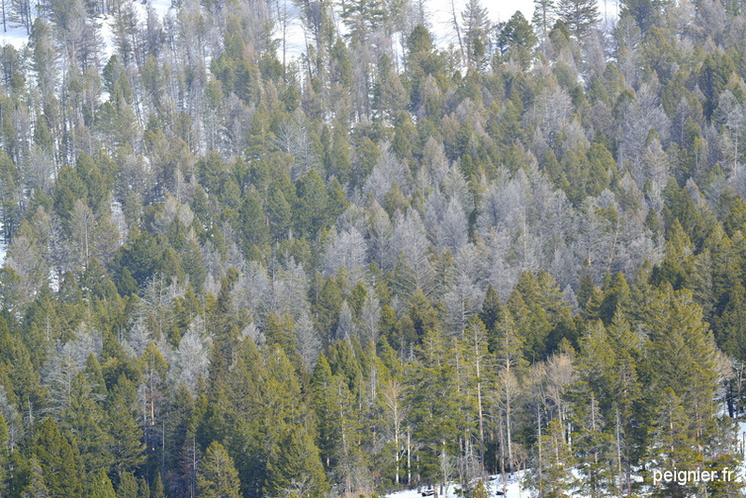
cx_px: 373
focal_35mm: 400
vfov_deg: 3.4
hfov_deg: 5.2
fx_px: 8288
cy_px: 249
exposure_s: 1/500
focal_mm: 400
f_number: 6.3
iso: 220
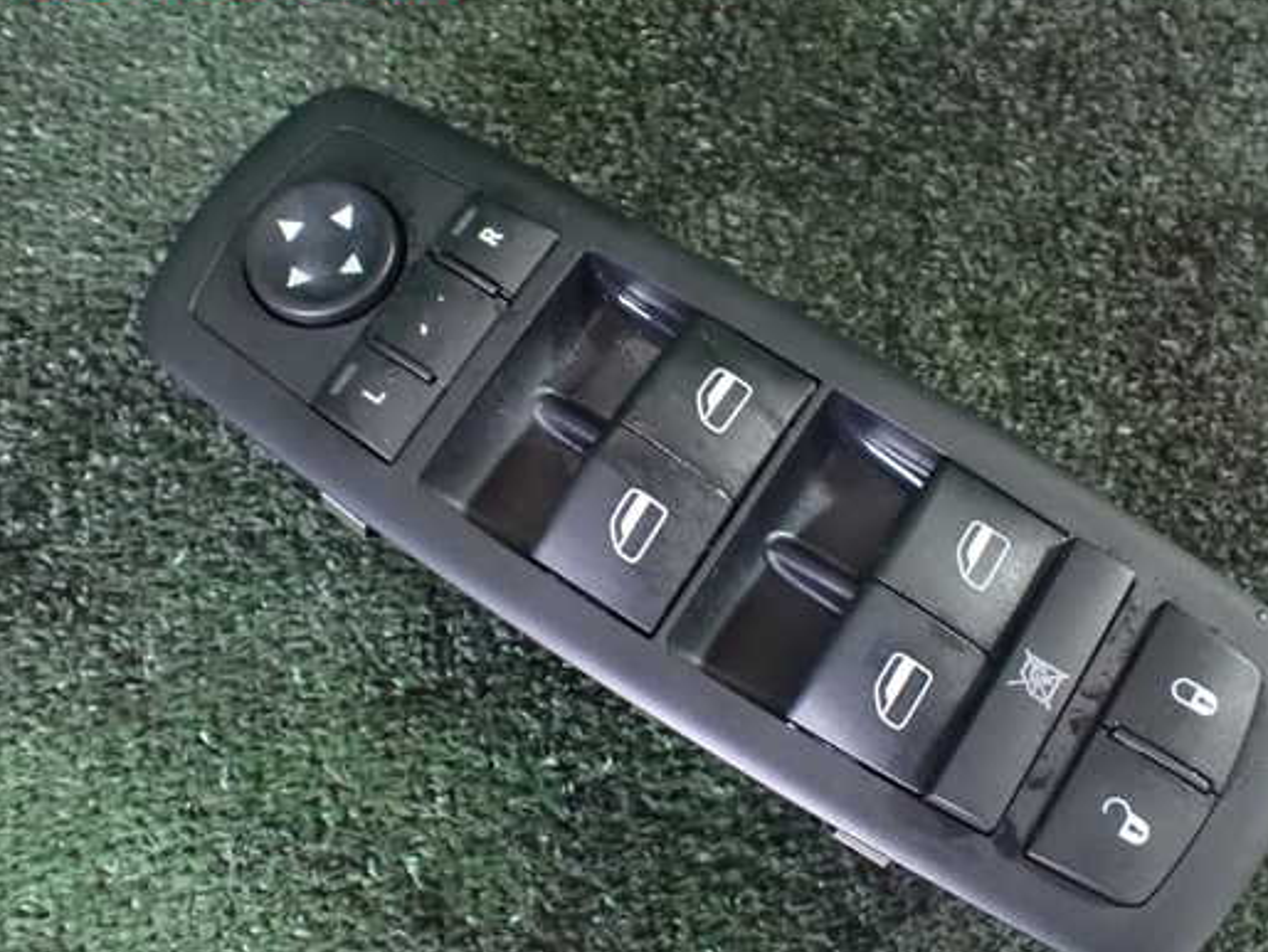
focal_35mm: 35
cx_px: 730
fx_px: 1283
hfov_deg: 52.4
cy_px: 501
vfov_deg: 40.7
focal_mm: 5.4
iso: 1600
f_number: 2.3
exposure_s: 1/30
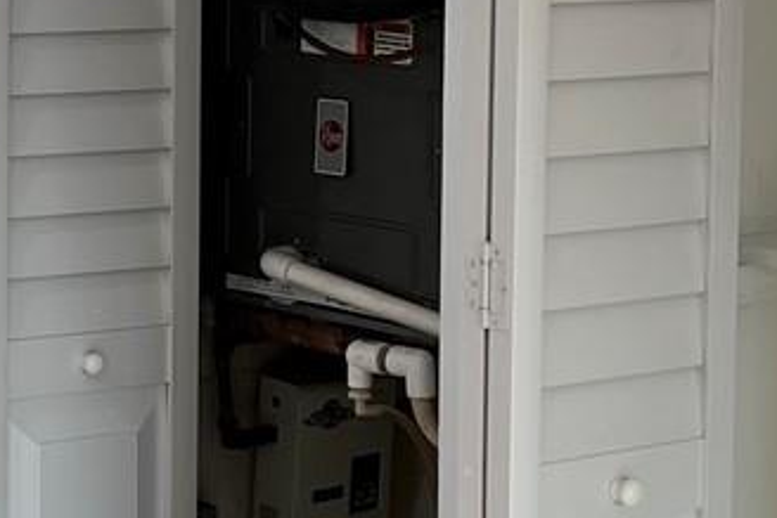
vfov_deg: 10.4
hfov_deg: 15.3
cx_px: 7
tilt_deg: -5.2
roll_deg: +0.5
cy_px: 64
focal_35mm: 132
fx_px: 2850
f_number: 1.5
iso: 40
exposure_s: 1/120
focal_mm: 5.7
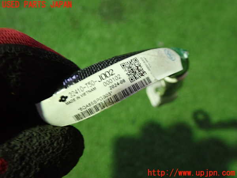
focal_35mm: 30
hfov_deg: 60.0
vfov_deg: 46.8
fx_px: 205
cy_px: 89
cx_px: 118
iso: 500
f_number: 2.3
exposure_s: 1/30
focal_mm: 5.4
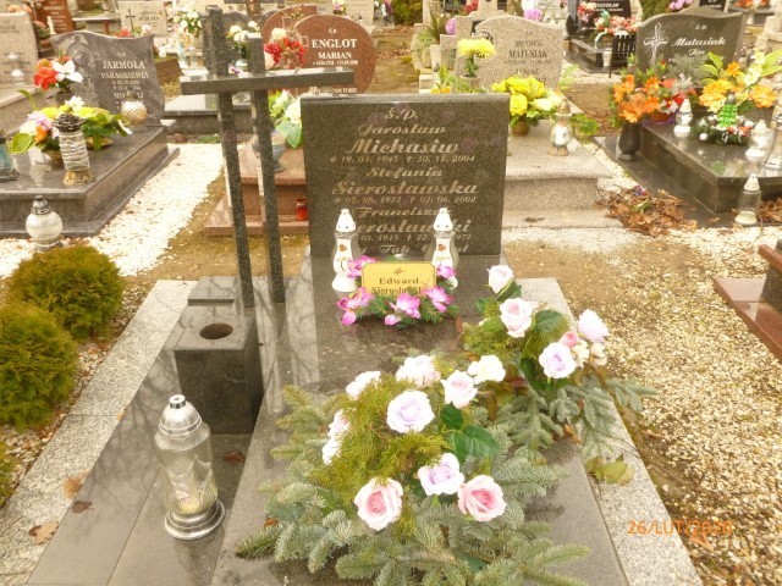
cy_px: 293
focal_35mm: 28
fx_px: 633
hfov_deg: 63.4
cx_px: 391
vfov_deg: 49.7
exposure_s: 1/320
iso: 200
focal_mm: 5
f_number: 3.3
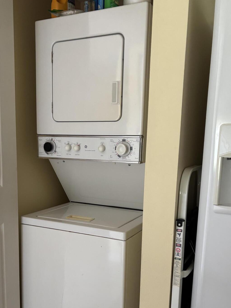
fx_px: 338
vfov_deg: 48.3
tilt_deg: -10.7
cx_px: 90
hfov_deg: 37.5
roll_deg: -0.6
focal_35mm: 38
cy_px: 201
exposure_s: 1/60
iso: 200
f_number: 1.6
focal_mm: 5.96
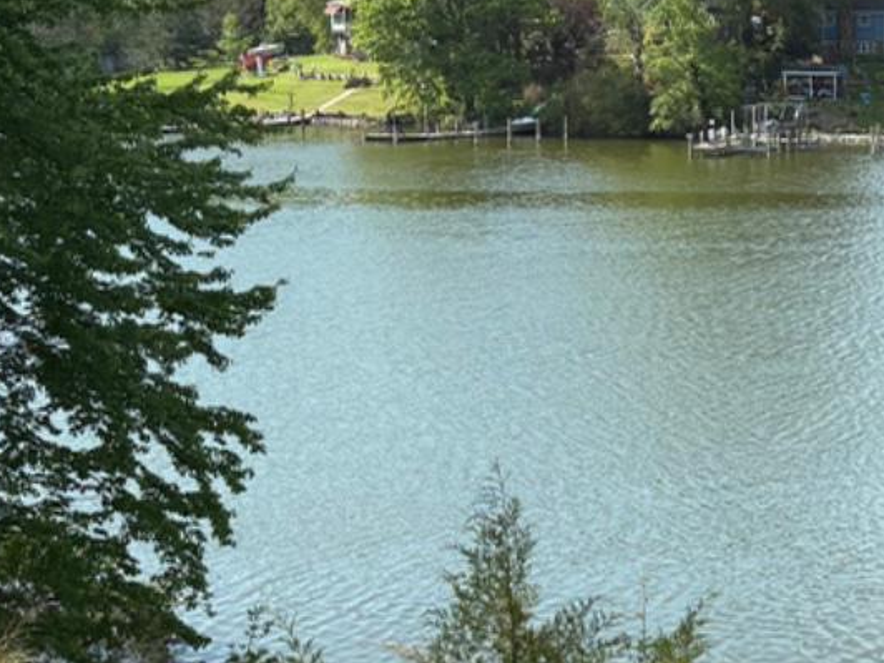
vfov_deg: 14.8
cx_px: 1044
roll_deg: +0.8
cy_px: 425
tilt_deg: -7.5
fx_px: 2554
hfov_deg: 18.7
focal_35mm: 100
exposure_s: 1/1364
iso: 50
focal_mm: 5.96
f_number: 1.6
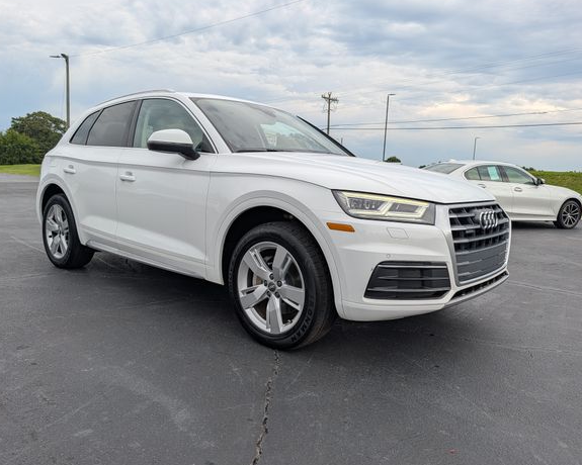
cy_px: 229
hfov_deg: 66.0
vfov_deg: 54.9
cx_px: 281
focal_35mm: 26
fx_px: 448
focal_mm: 6.9
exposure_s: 1/951
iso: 20
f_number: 1.68
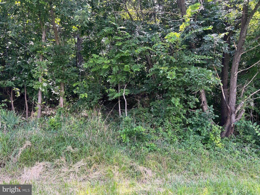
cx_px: 130
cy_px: 98
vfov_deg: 53.1
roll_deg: +1.4
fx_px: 195
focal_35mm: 26
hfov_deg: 67.3
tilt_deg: -2.1
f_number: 1.5
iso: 40
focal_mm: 5.7
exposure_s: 1/170
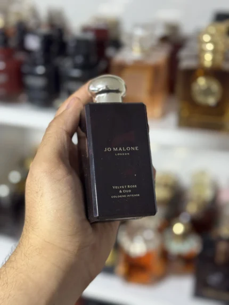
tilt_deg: -26.6
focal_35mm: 48
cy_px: 152
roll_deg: -1.3
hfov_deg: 30.3
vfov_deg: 39.6
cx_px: 114
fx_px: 423
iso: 250
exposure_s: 1/50
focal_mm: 6.76
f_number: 1.78
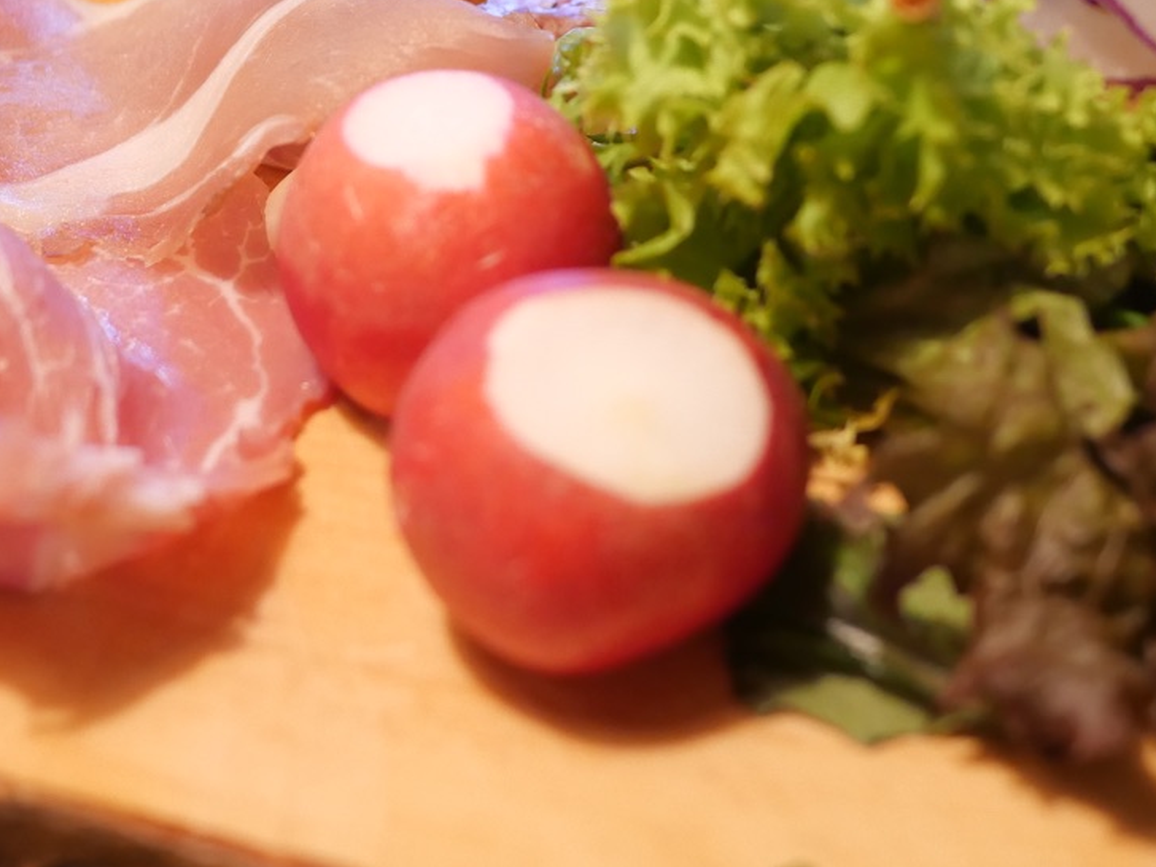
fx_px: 2204
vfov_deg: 21.6
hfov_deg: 29.3
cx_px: 426
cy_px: 29
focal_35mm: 66
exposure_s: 1/60
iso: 1250
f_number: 2.8
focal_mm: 15
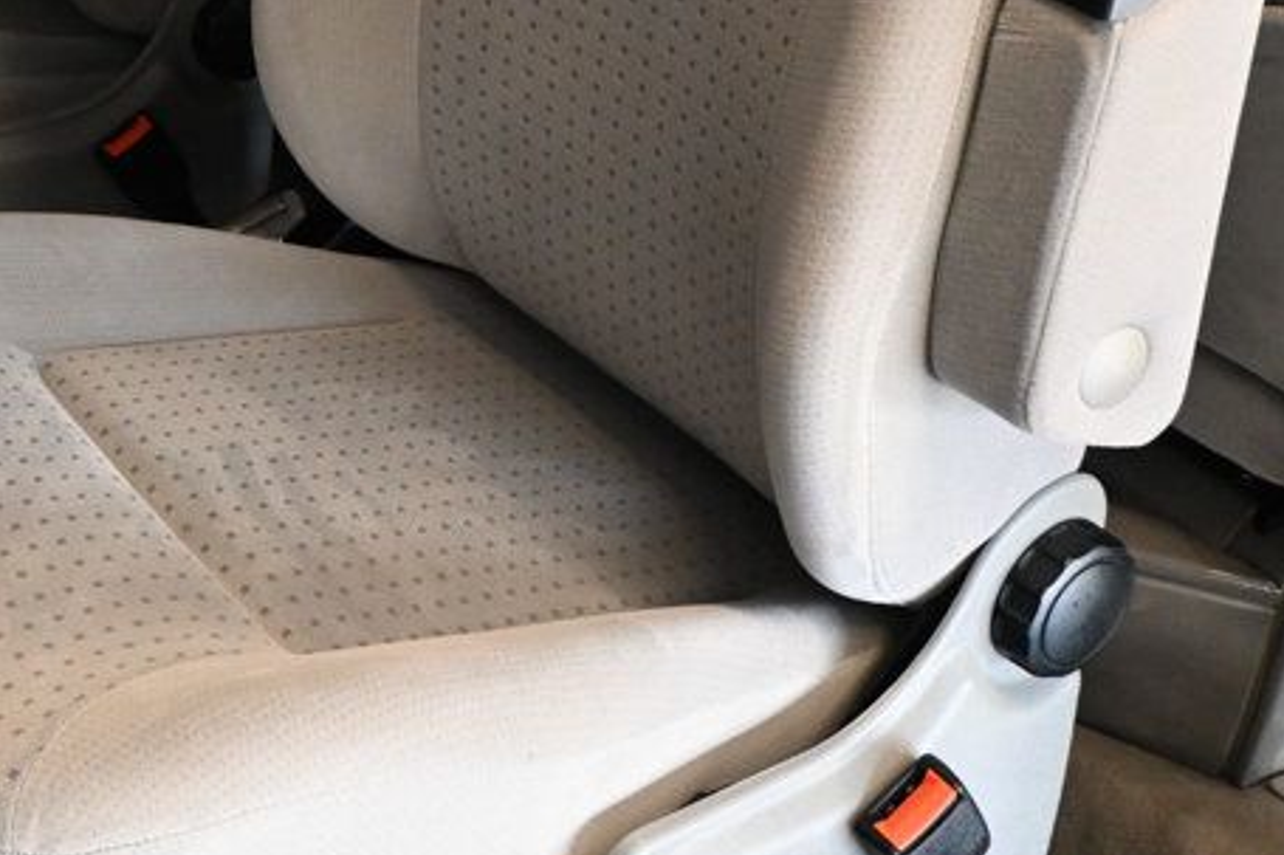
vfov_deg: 20.8
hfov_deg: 30.5
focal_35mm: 64
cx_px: 223
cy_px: 99
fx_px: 2286
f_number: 3.8
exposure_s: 1/80
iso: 3200
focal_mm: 19
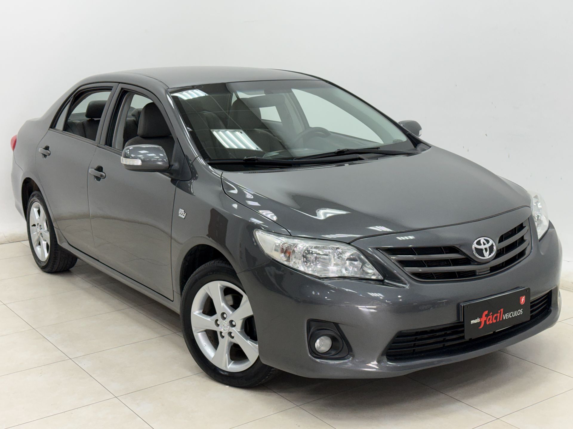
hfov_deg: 39.7
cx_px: 286
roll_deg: +1.5
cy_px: 214
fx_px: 795
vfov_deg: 30.3
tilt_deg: -11.9
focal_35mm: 48
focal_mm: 6.76
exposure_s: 1/120
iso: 100
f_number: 1.78
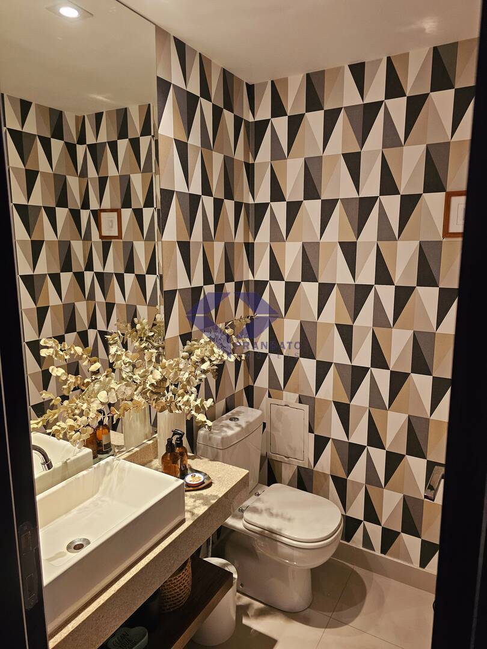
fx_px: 431
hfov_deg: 58.9
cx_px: 244
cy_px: 324
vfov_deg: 73.9
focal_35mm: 23
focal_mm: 6.3
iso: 320
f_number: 1.7
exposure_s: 1/120
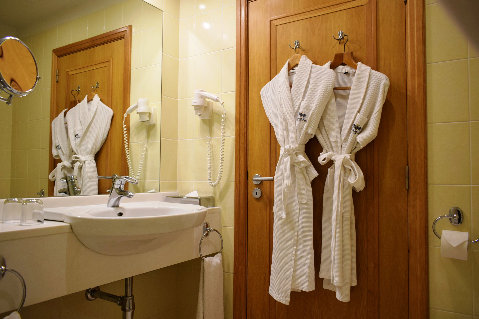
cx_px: 240
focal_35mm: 27
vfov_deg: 47.9
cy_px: 160
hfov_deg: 67.4
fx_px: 359
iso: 400
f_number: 4.5
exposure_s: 1/25
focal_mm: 18
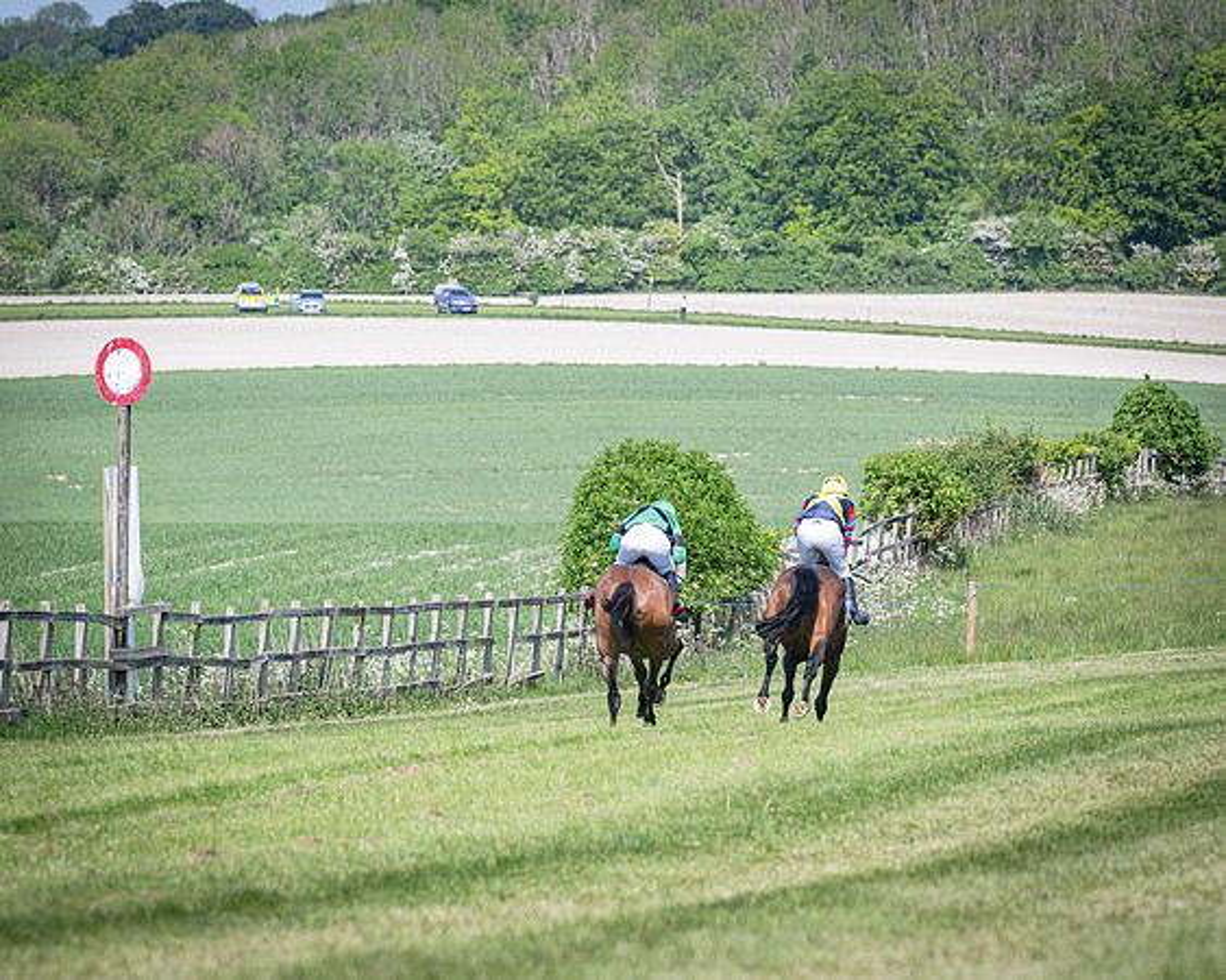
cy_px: 593
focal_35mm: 282
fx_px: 10241
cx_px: 860
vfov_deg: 5.5
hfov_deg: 6.8
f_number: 5
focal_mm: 150
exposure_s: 1/2000
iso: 400
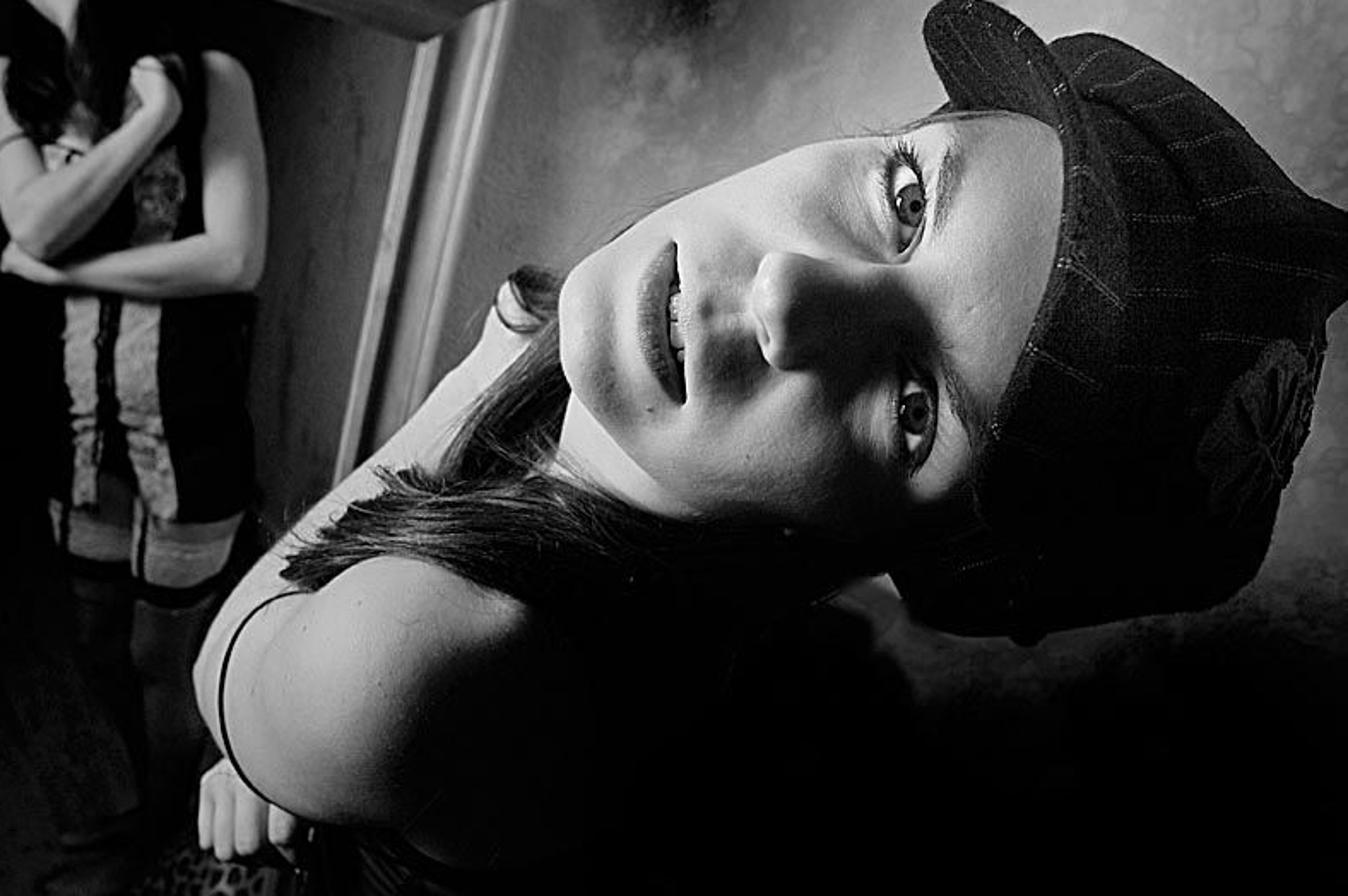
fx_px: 973
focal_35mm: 26
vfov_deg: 49.3
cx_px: 636
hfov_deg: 69.4
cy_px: 522
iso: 200
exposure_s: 1/250
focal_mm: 20
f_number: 8
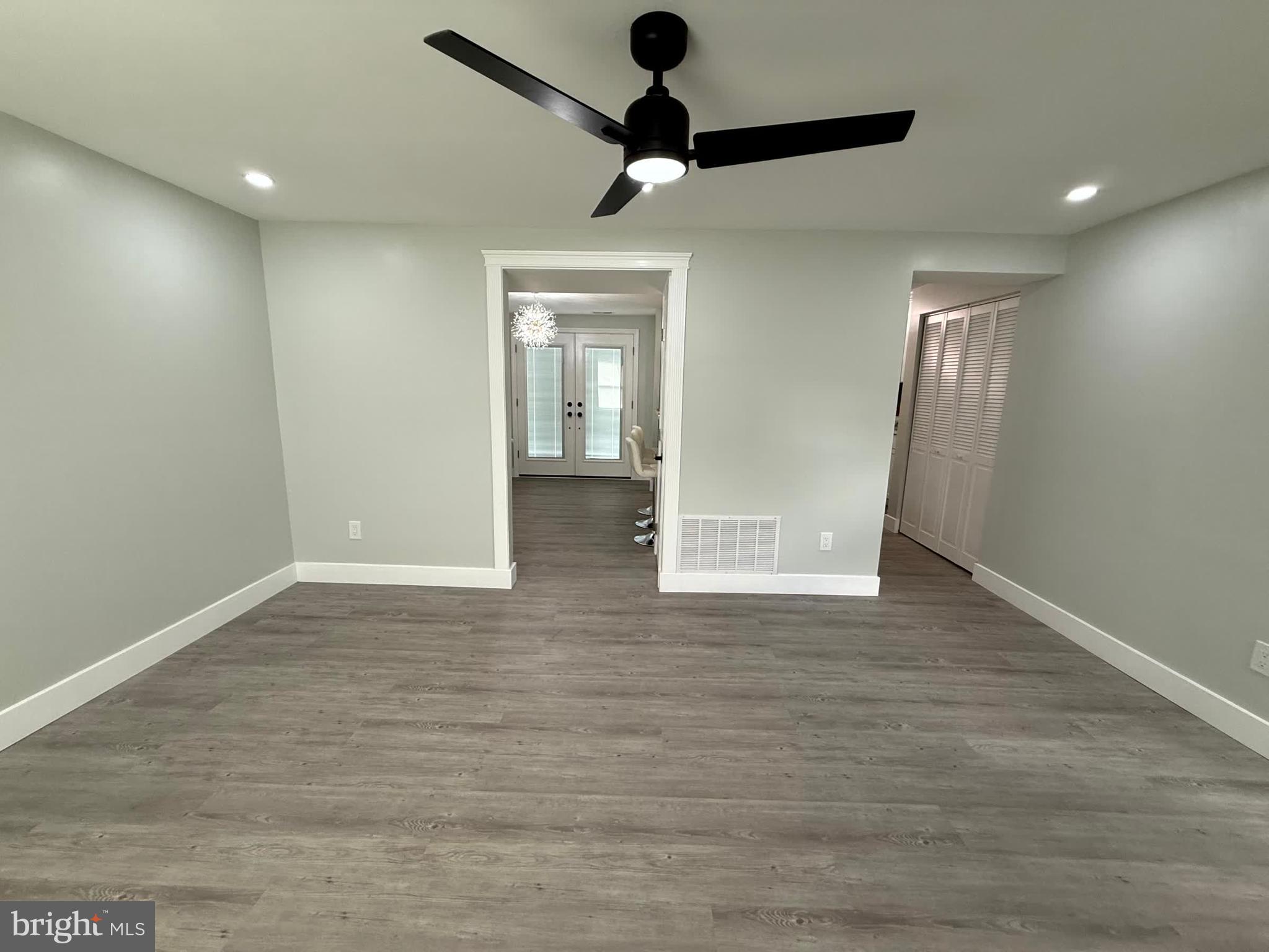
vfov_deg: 85.7
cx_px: 634
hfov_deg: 102.1
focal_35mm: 14
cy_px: 476
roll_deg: -0.9
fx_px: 513
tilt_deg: -10.0
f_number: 2.2
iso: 125
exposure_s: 1/120
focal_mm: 2.22
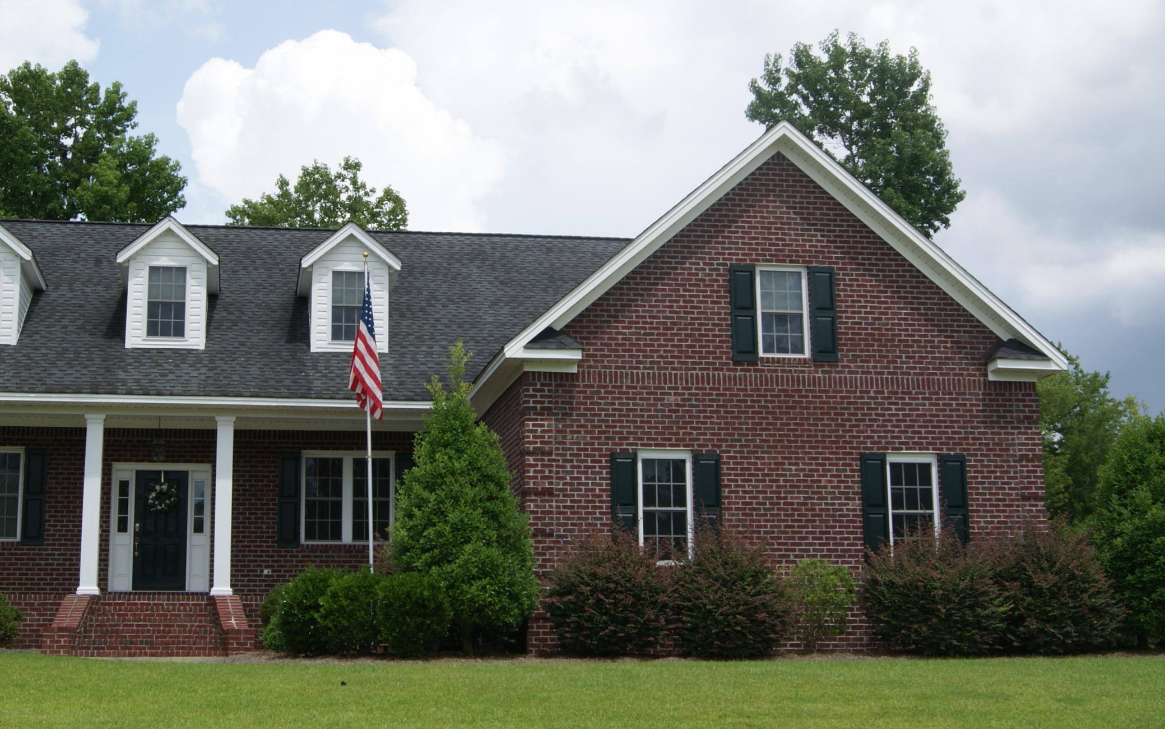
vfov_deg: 24.4
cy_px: 273
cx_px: 482
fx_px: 1683
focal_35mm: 53
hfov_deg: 38.1
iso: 100
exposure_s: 1/160
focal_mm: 24
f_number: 13
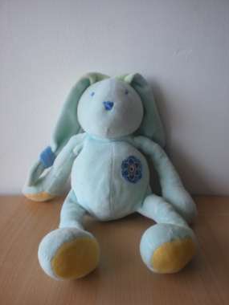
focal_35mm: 39
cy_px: 155
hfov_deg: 36.8
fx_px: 344
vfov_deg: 47.9
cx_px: 117
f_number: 3.1
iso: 80
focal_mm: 6.3
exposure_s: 1/59.8
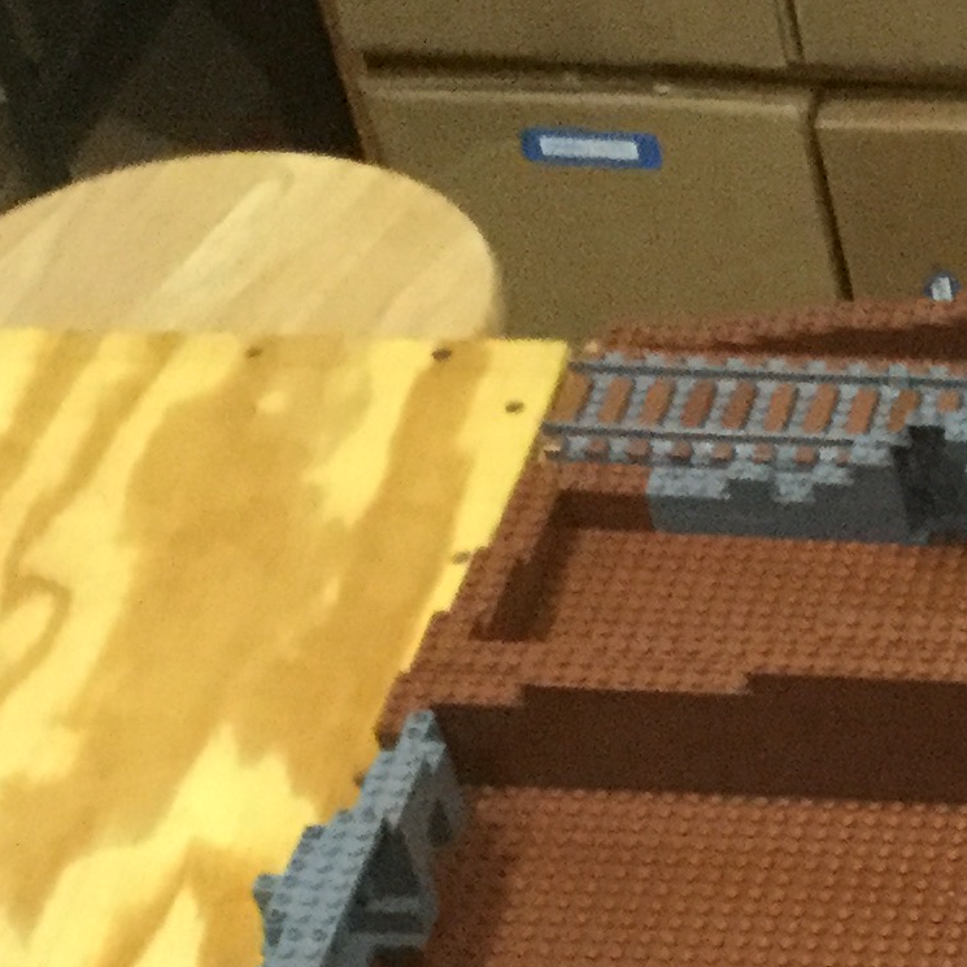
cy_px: 1184
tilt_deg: -47.4
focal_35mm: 120
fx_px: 3793
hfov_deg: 12.9
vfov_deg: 14.1
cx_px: 1864
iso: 250
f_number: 2.4
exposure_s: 1/15
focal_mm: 3.3
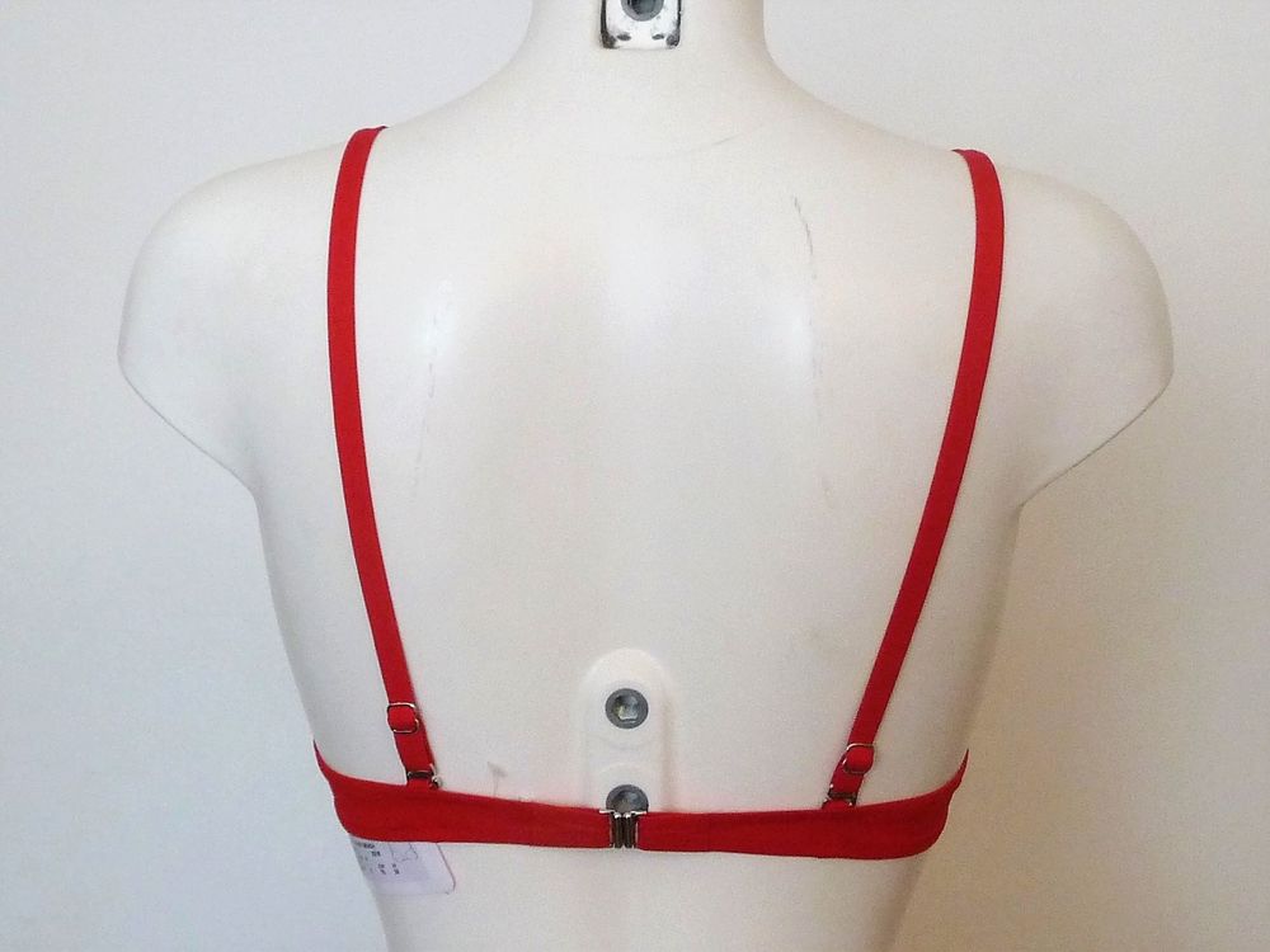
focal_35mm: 28
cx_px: 635
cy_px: 476
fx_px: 1027
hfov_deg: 63.4
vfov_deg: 49.7
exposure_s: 1/30
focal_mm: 4.7
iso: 250
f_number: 3.3
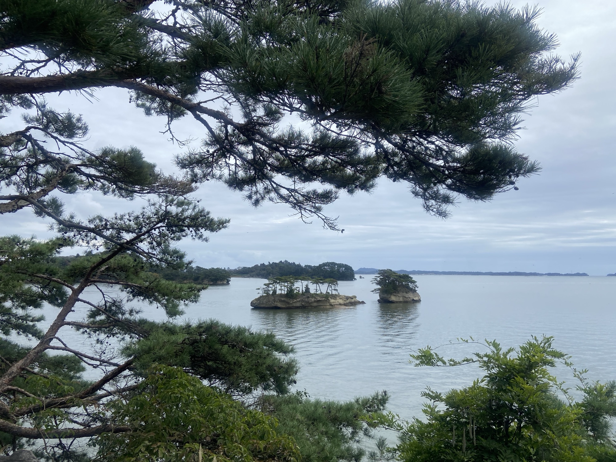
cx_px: 308
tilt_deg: +3.7
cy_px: 231
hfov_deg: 67.3
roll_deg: +0.6
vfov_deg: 53.1
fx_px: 463
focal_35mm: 26
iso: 32
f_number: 1.8
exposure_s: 1/3205
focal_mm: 4.25
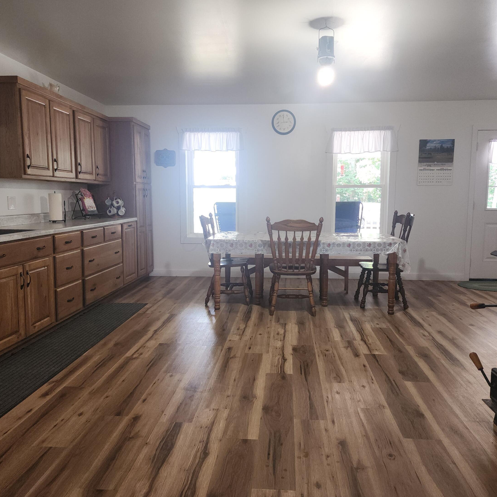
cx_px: 249
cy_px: 241
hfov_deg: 57.3
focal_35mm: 28
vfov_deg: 57.3
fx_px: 455
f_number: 1.8
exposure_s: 1/40
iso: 100
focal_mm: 6.4
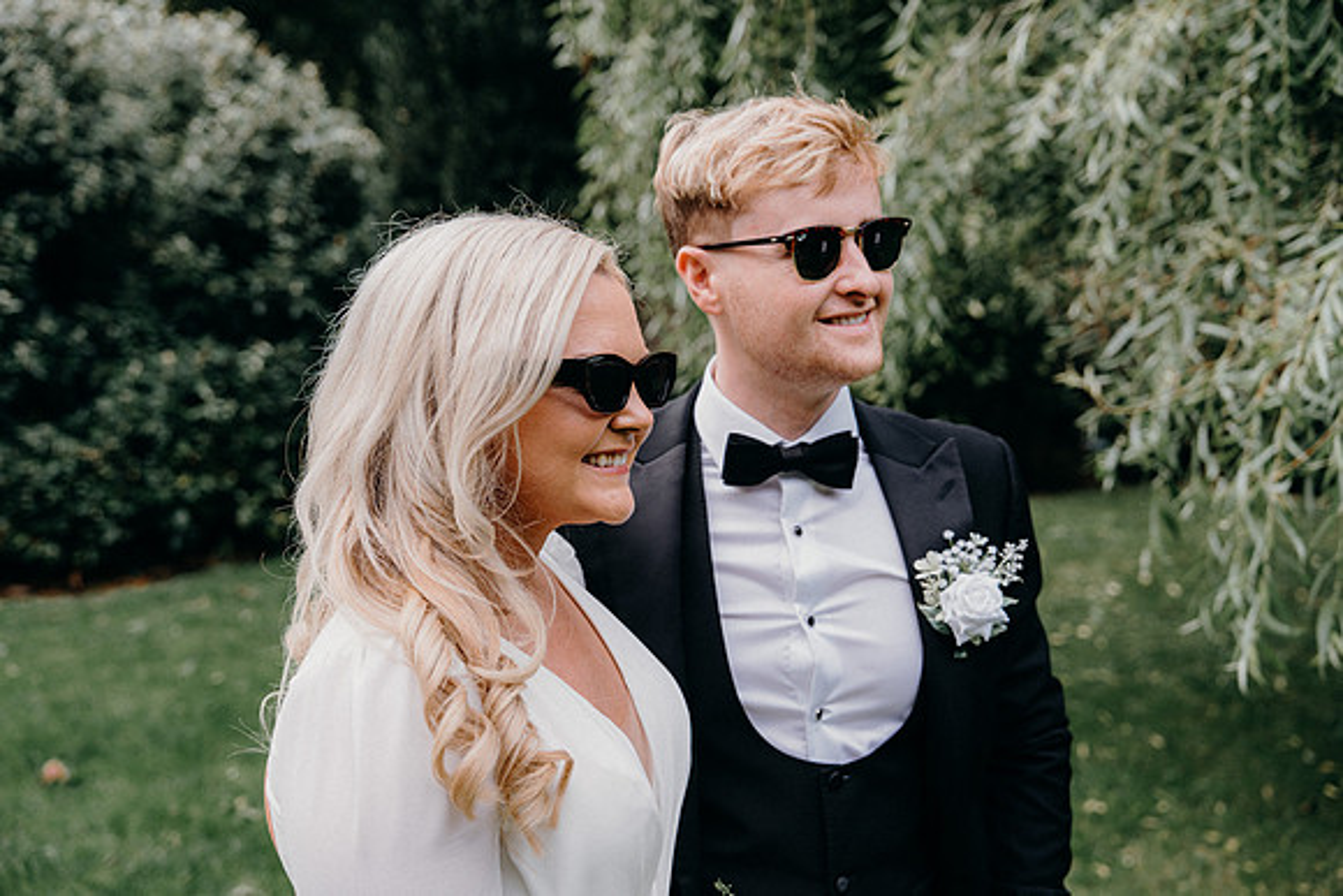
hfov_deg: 45.4
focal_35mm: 43
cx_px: 672
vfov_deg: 31.2
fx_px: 1604
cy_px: 448
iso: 125
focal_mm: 43
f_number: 3.5
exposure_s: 1/200
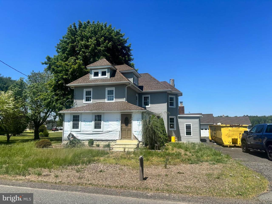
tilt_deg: +9.0
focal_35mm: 26
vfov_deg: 53.1
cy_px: 102
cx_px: 136
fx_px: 204
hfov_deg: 67.3
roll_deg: -0.5
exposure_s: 1/3650
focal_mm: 5.96
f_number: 1.6
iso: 50
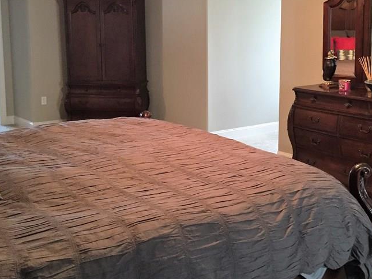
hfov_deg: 41.0
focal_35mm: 46
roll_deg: -0.8
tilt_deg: -8.1
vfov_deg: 31.3
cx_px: 228
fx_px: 494
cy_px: 98
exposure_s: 1/17
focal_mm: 4.15
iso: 250
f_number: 2.2
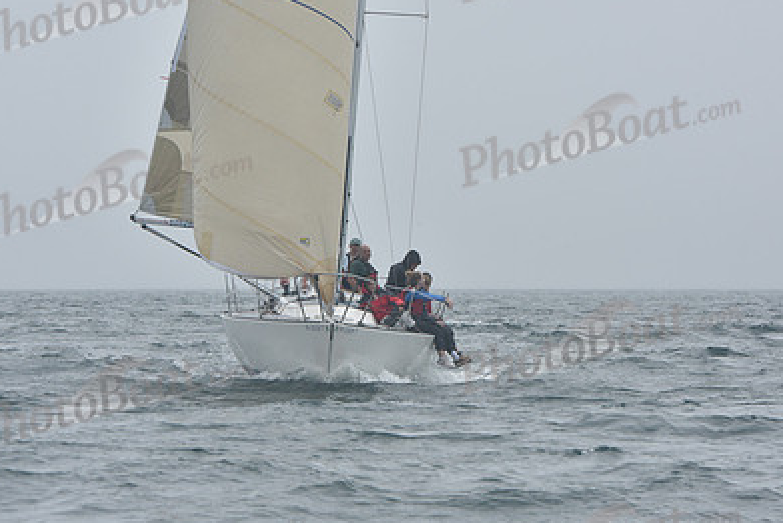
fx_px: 5311
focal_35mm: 244
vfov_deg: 5.6
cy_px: 266
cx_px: 358
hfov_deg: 8.4
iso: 250
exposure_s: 1/800
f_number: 11
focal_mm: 165
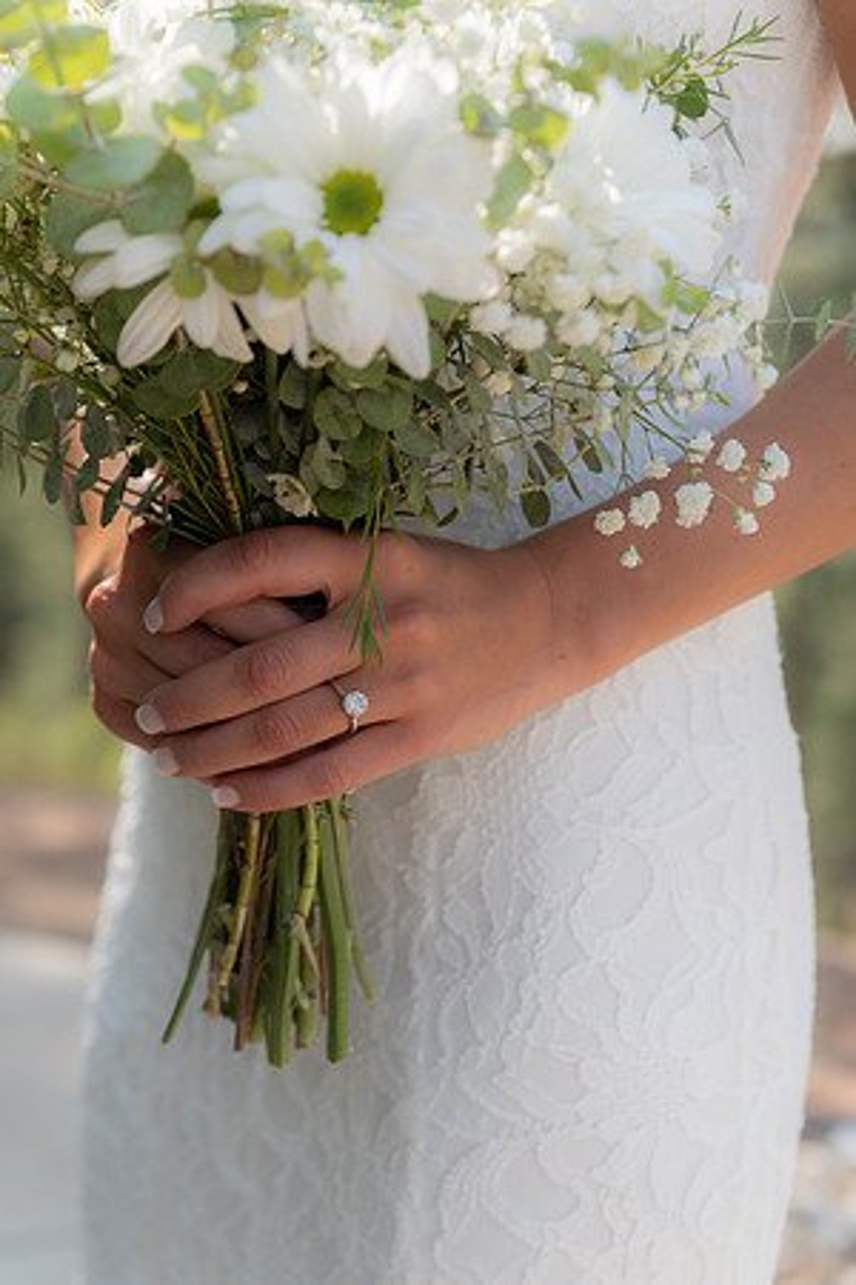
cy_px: 642
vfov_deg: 28.8
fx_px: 2496
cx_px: 428
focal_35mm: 70
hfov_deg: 19.5
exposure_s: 1/160
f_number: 4.5
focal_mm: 70
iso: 80
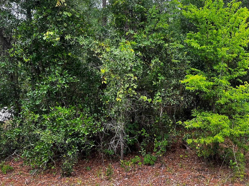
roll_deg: +0.5
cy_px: 72
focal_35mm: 39
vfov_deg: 36.6
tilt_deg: +1.0
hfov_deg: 47.2
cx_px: 164
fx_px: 281
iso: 50
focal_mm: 5.7
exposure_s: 1/486
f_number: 1.5
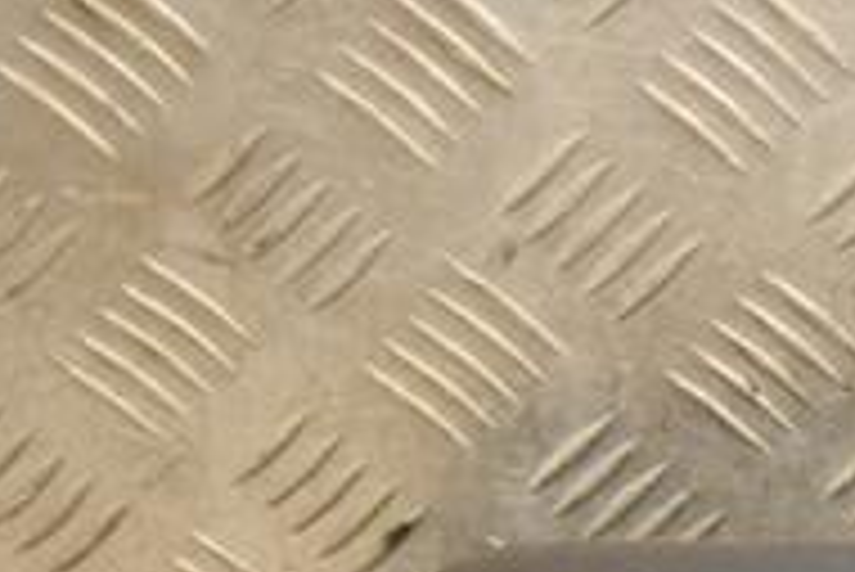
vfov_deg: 7.2
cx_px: 1256
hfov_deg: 10.5
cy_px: 824
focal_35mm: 189
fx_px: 4492
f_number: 4.8
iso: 800
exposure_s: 1/125
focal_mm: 40
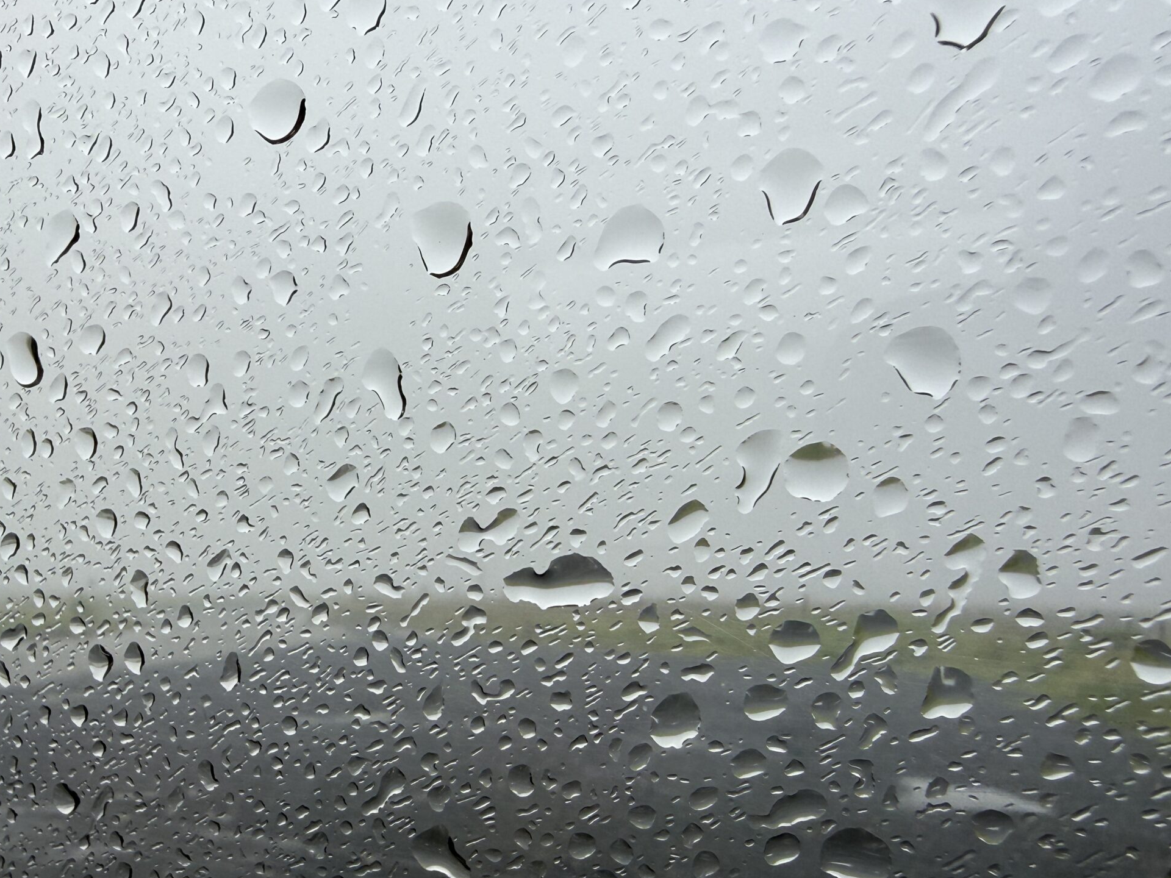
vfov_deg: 43.7
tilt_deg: -0.7
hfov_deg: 55.8
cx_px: 402
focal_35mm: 32
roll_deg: +0.2
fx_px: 1083
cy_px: 559
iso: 40
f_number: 2.2
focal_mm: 2.22
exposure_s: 1/488
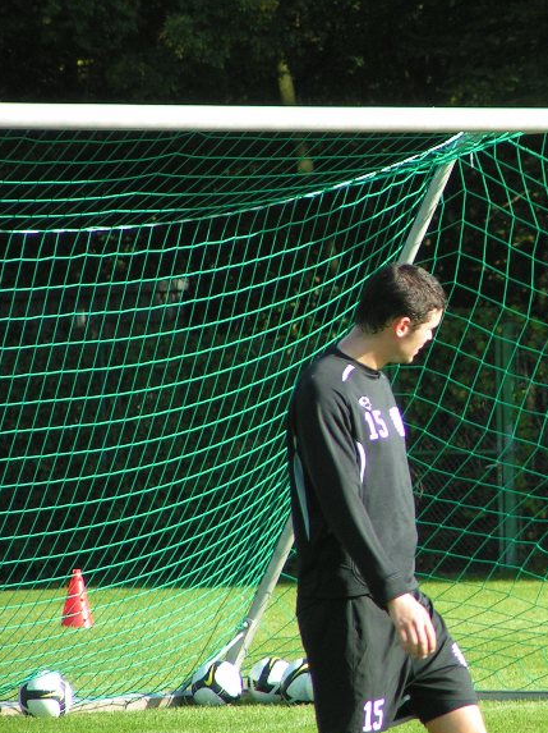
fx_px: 11221
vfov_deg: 3.7
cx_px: 506
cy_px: 358
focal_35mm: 531
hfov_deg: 2.8
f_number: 3.5
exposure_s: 1/400
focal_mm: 58
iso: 100
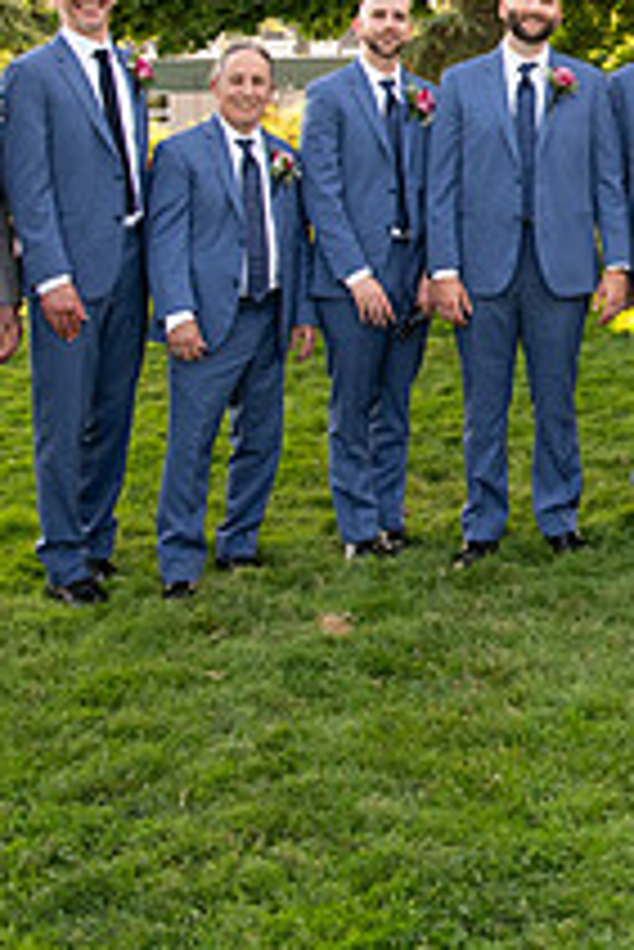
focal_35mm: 66
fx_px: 1741
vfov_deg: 29.3
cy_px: 110
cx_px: 854
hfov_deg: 18.9
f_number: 7.1
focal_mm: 24
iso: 2000
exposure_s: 1/320
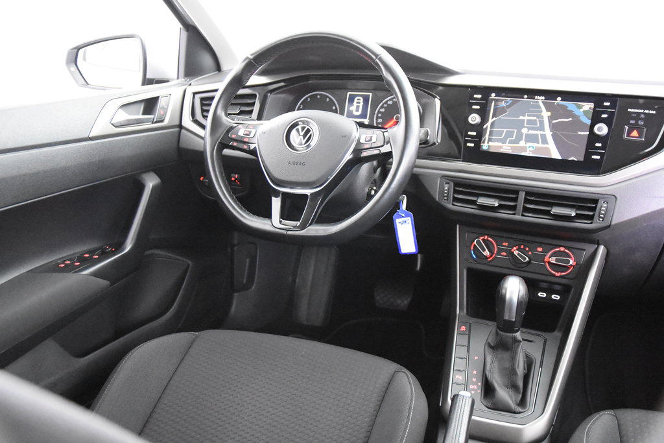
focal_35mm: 33
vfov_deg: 40.0
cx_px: 332
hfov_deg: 57.2
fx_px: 609
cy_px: 222
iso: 12800
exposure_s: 1/25
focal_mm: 22
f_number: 3
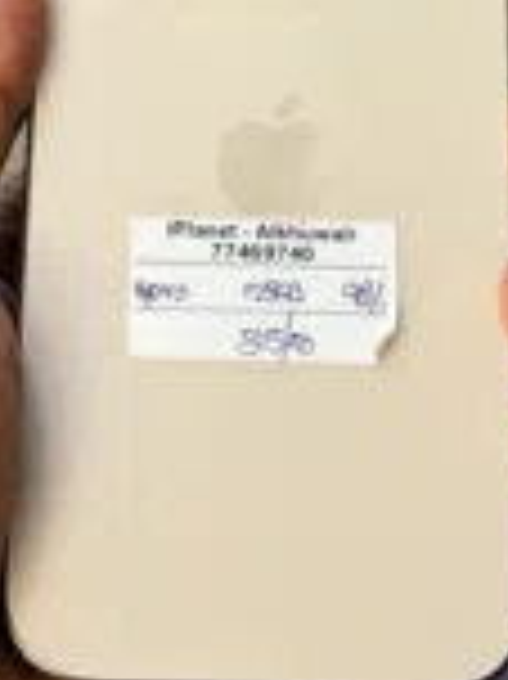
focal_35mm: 127
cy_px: 68
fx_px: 2489
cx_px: 238
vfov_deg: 15.4
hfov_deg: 11.7
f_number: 1.78
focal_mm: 6.76
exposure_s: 1/100
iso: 64
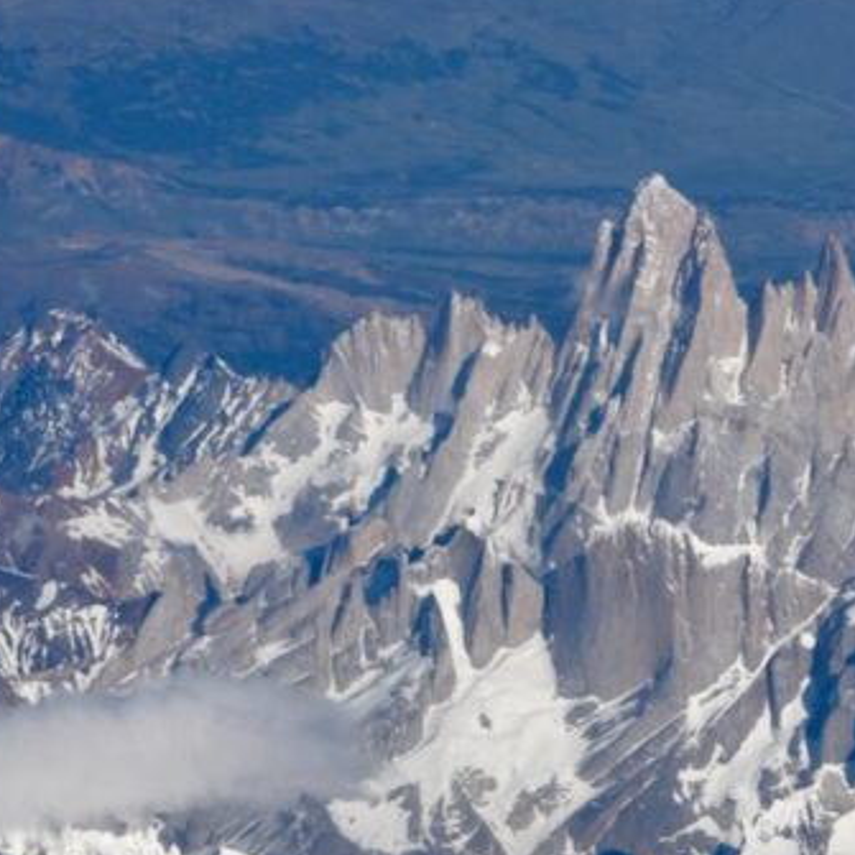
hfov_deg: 7.9
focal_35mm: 221
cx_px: 819
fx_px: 6176
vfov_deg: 7.9
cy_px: 489
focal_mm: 85
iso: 400
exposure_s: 1/1250
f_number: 18
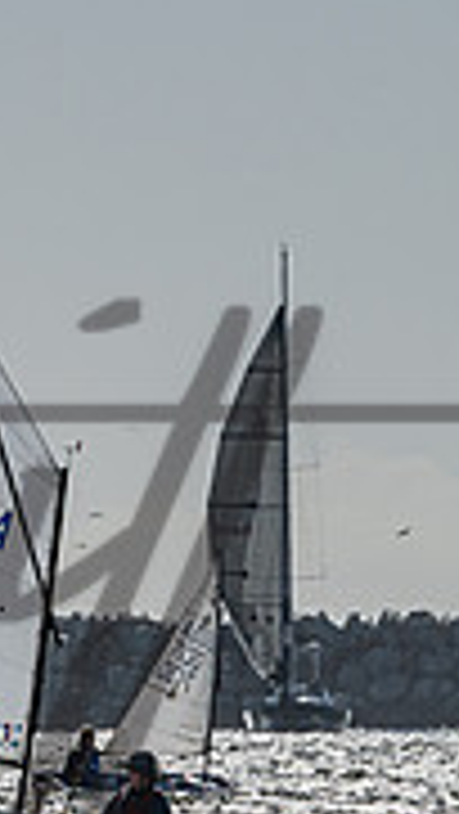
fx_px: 29342
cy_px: 519
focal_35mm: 1358
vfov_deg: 1.6
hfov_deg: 0.9
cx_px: -324
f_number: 13
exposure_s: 1/2500
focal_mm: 400
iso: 320
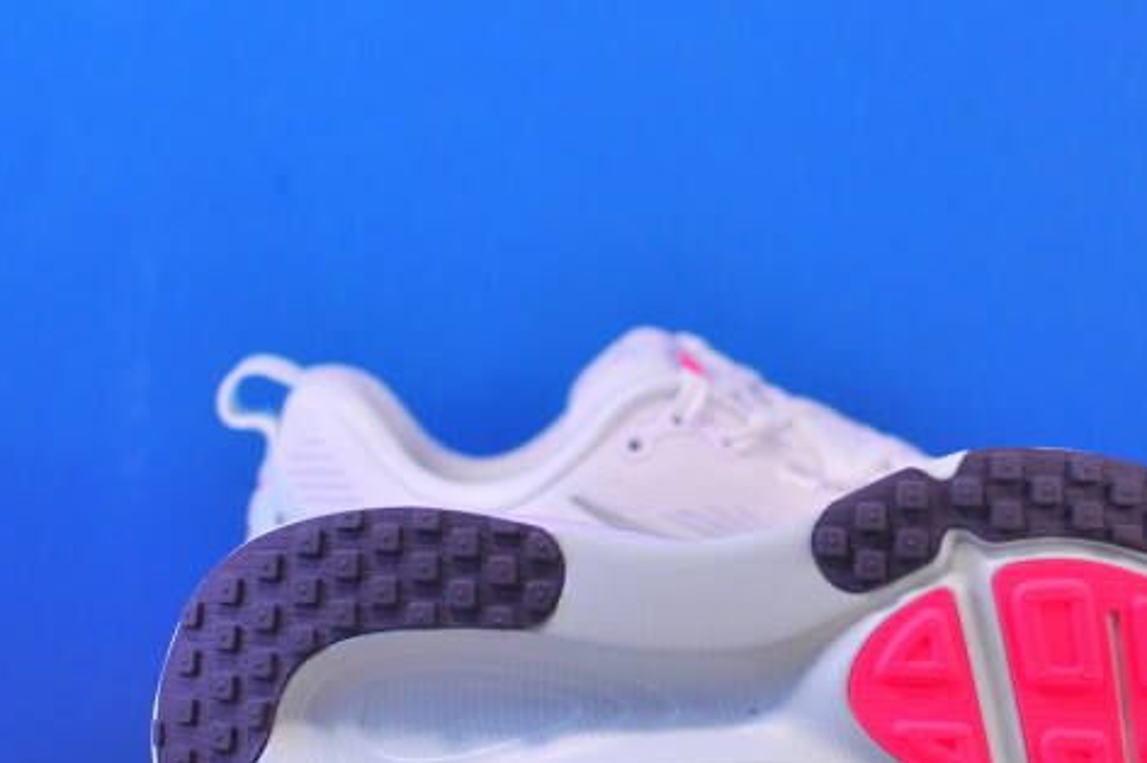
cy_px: 451
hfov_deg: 16.1
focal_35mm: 127
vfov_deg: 10.8
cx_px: 792
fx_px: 4043
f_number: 2.5
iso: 250
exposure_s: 1/320
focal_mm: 50
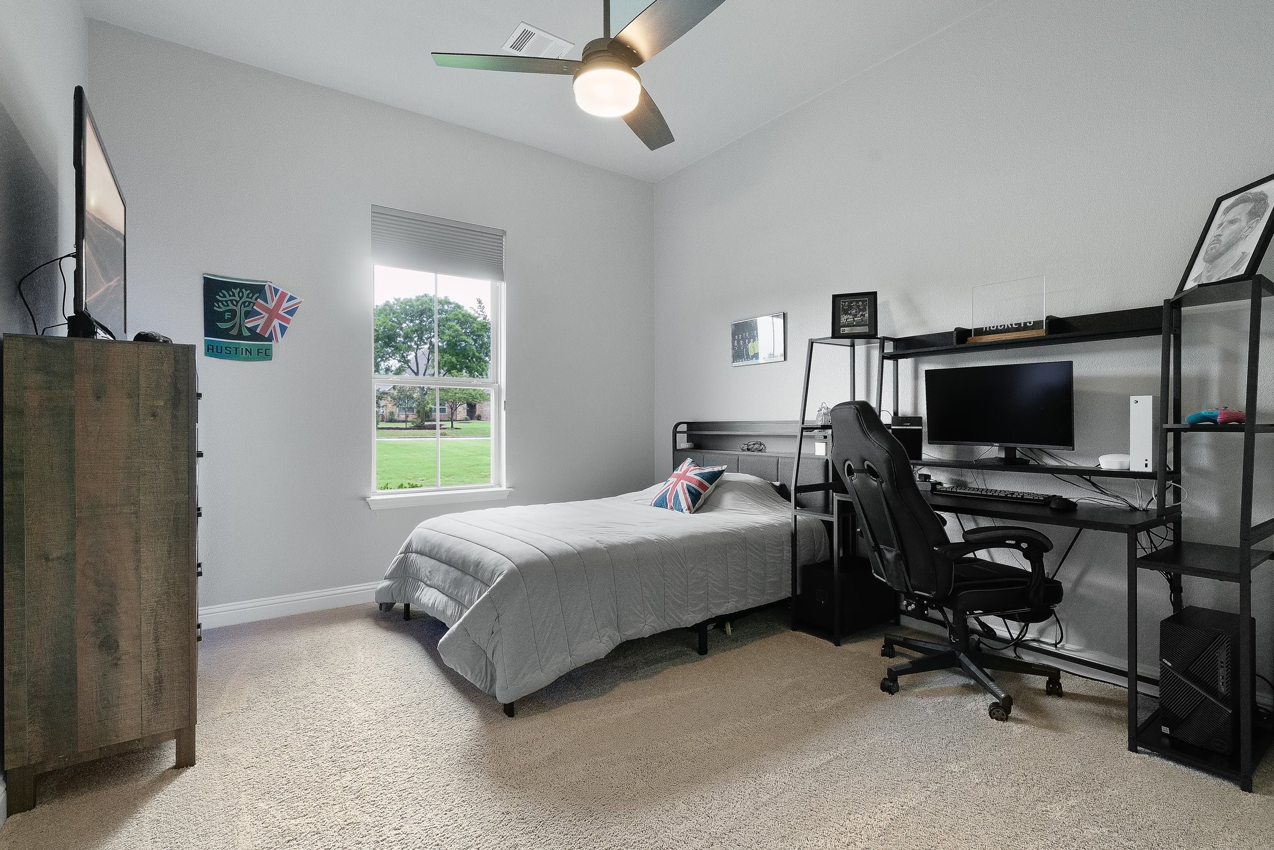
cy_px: 425
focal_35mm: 16
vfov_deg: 73.8
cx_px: 637
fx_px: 566
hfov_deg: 96.7
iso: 2000
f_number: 8
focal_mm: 16
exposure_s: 1/15
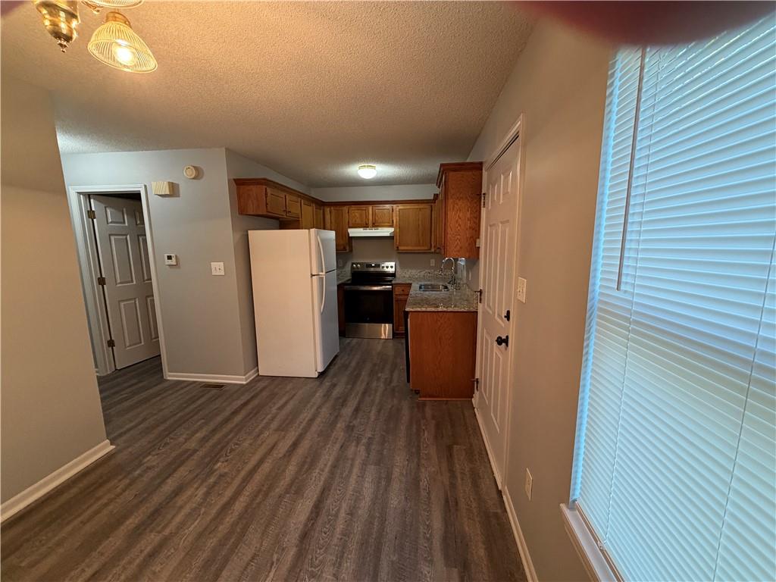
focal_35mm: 14
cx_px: 388
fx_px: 314
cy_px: 291
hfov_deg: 102.1
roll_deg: +0.6
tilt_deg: -9.4
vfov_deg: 85.7
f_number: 2.2
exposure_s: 1/60
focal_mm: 2.22
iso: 320
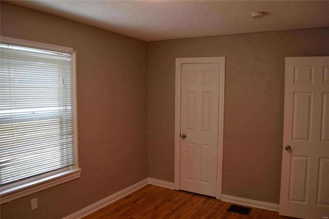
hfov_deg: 67.4
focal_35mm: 27
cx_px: 164
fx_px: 247
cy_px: 110
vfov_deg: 47.9
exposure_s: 1/60
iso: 400
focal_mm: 18
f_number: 4
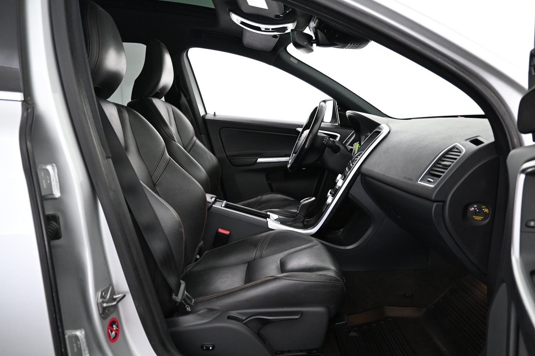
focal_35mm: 27
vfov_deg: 47.9
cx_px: 300
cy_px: 181
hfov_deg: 67.1
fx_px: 401
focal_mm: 16
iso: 1400
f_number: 3.5
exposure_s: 1/25
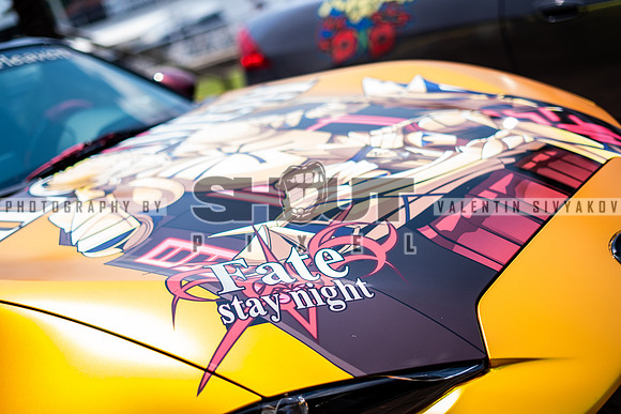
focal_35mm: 50
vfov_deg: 27.0
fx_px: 863
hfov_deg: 39.6
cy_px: 207
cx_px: 310
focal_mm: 50
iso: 50
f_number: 2
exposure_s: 1/1600
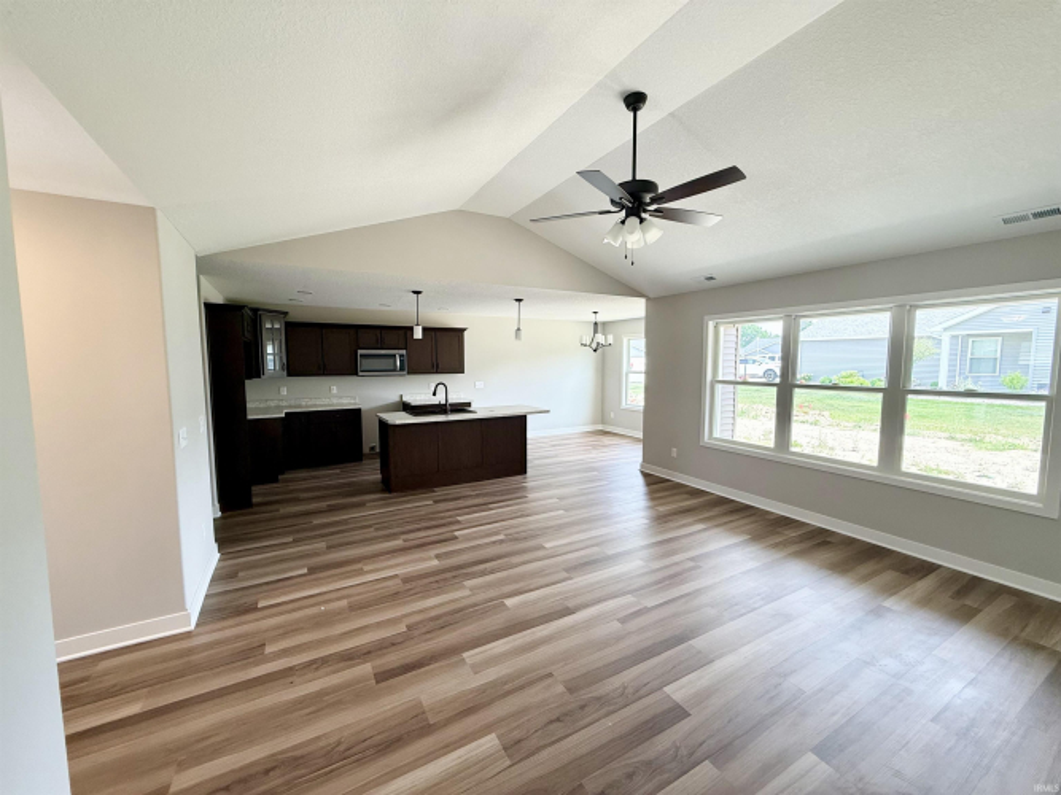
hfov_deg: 102.1
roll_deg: -0.4
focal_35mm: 14
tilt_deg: -4.3
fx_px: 429
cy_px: 398
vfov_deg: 85.7
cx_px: 530
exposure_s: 1/120
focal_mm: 2.22
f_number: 2.2
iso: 100
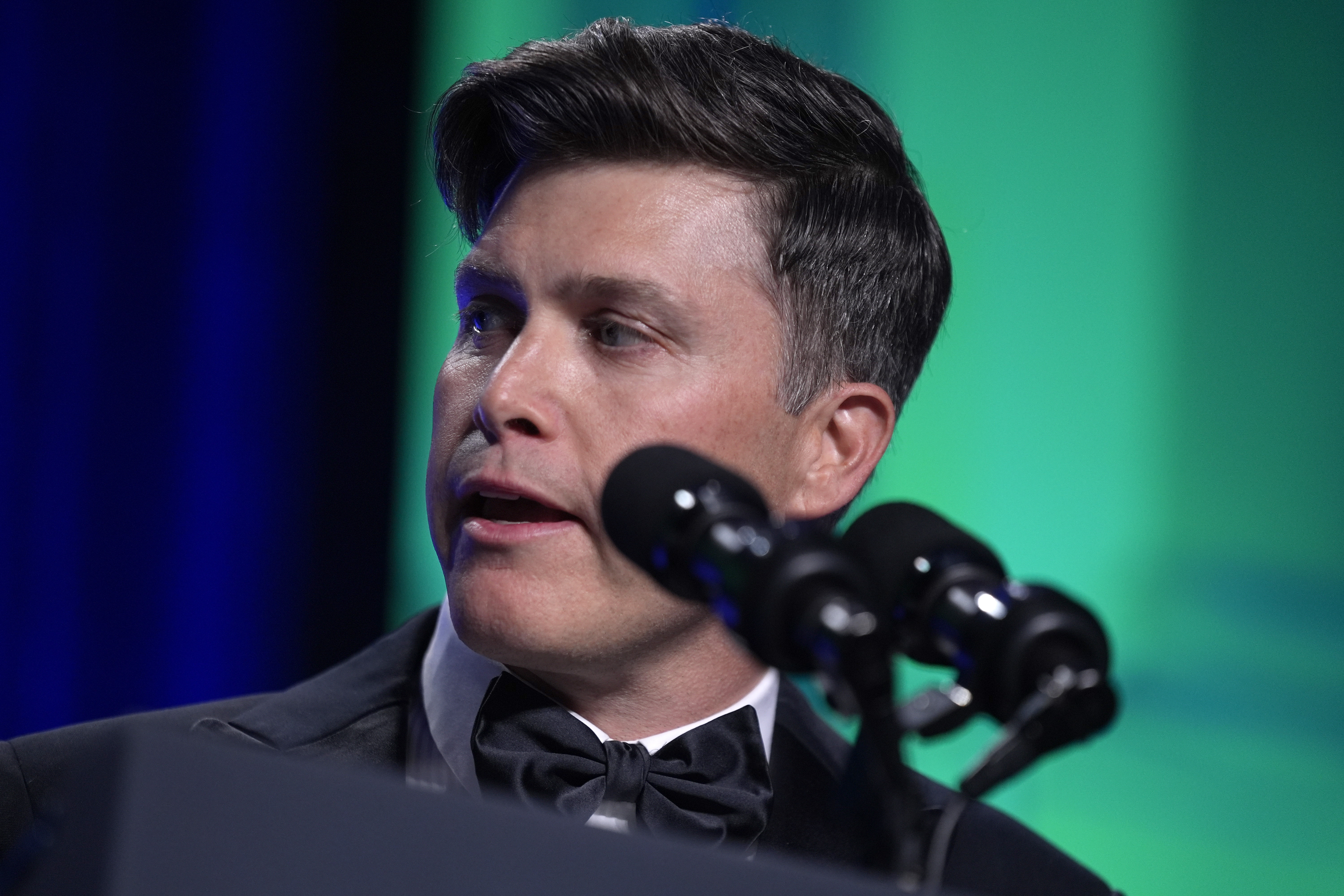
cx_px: 672
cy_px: 448
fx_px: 7466
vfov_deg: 6.9
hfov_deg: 10.3
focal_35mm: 200
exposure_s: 1/640
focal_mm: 200
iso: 1600
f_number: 3.2
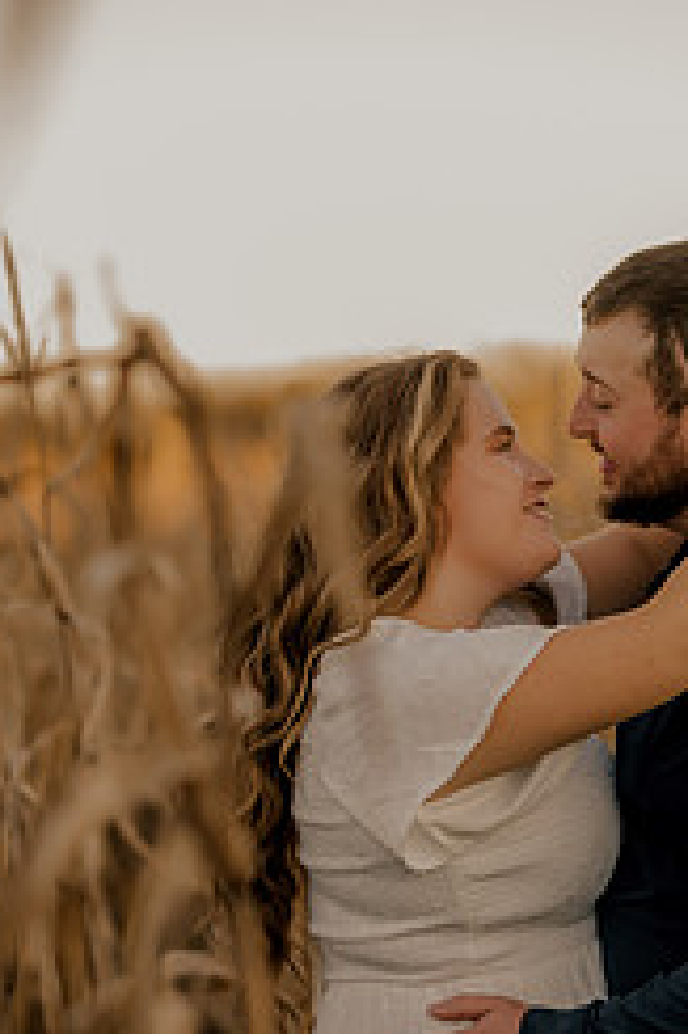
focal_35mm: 156
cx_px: 441
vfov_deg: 13.2
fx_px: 4478
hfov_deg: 8.8
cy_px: 578
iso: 50
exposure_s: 1/320
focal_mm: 85
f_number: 1.4
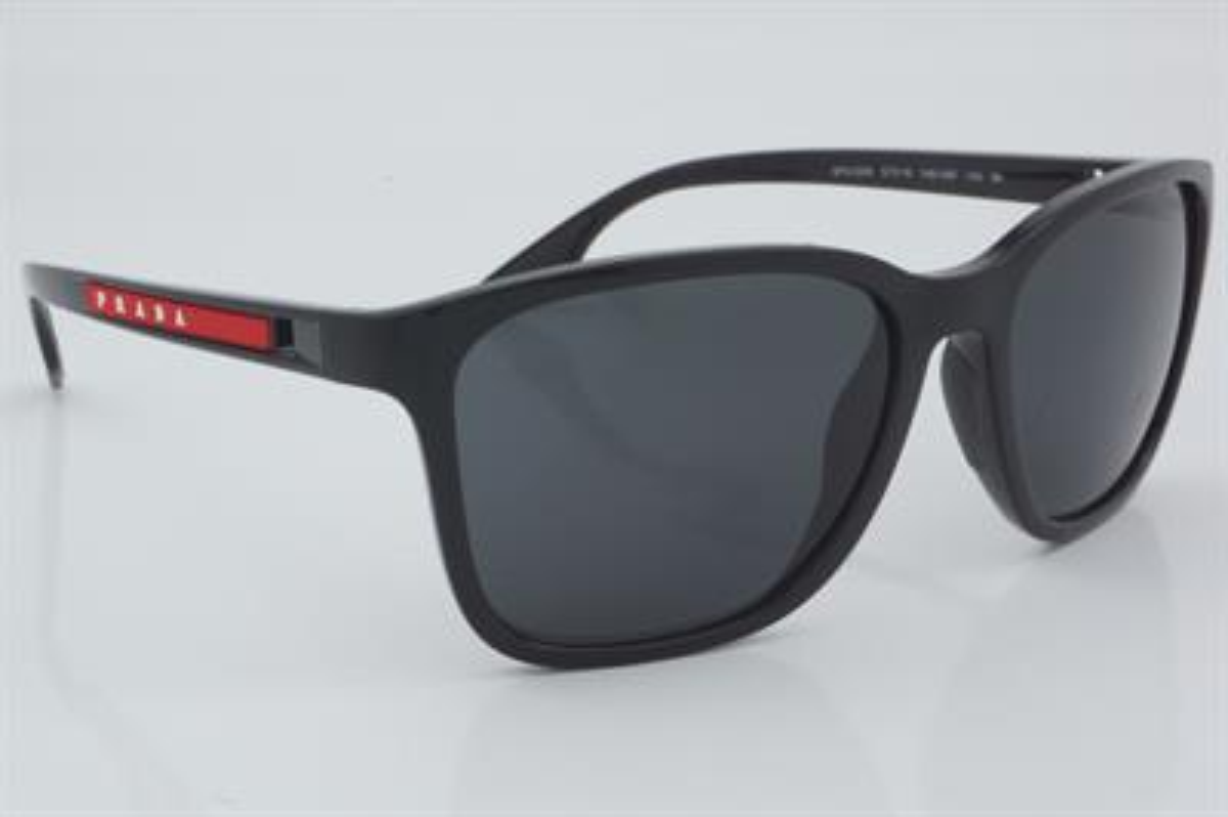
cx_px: 614
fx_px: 2812
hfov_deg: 24.6
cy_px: 408
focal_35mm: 82
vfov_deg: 16.5
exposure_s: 1/3
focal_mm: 55
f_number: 32
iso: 100
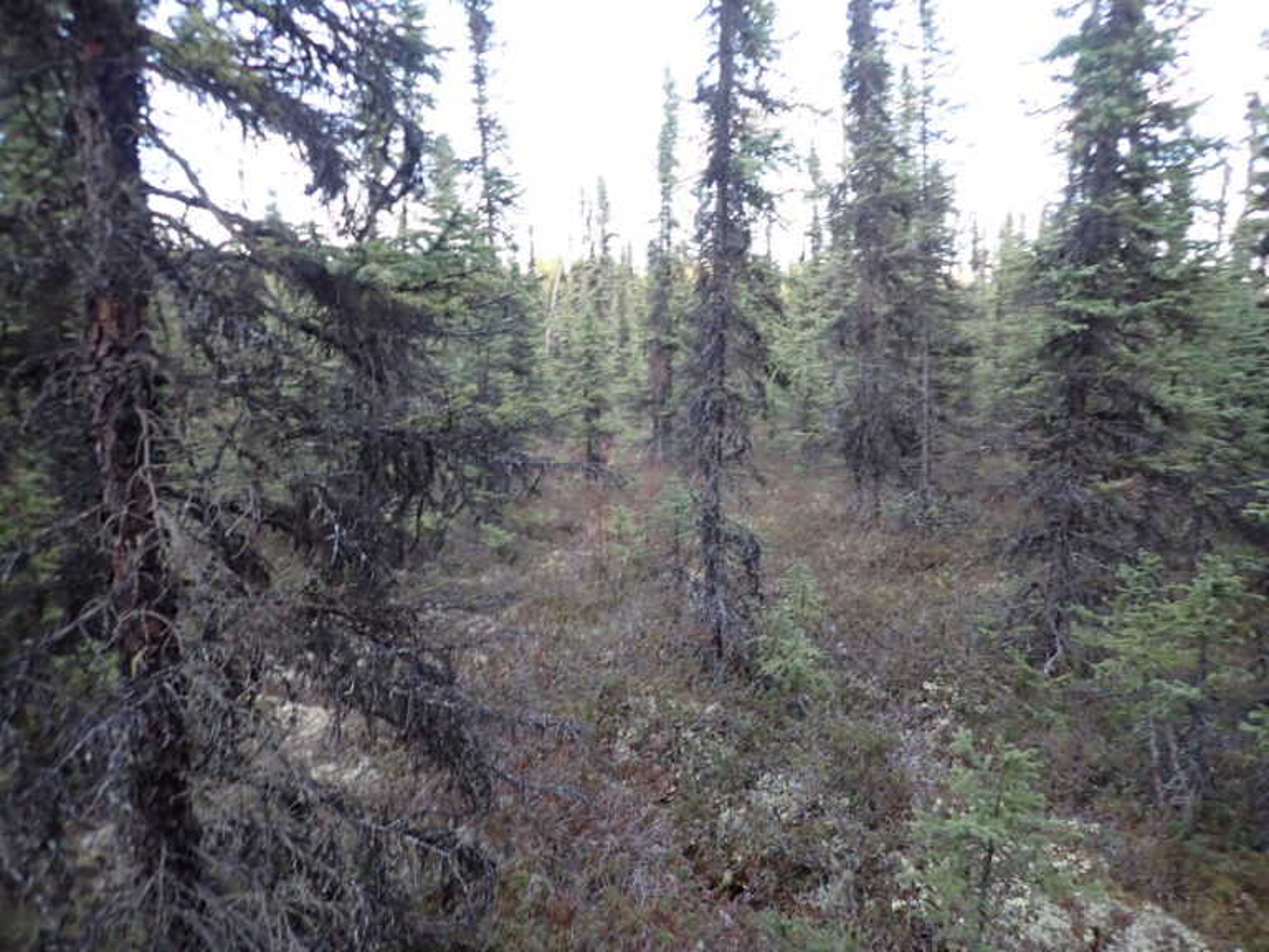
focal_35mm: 25
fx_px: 916
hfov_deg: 69.4
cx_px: 634
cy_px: 476
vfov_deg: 54.9
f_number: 2
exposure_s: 1/100
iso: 200
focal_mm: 4.5
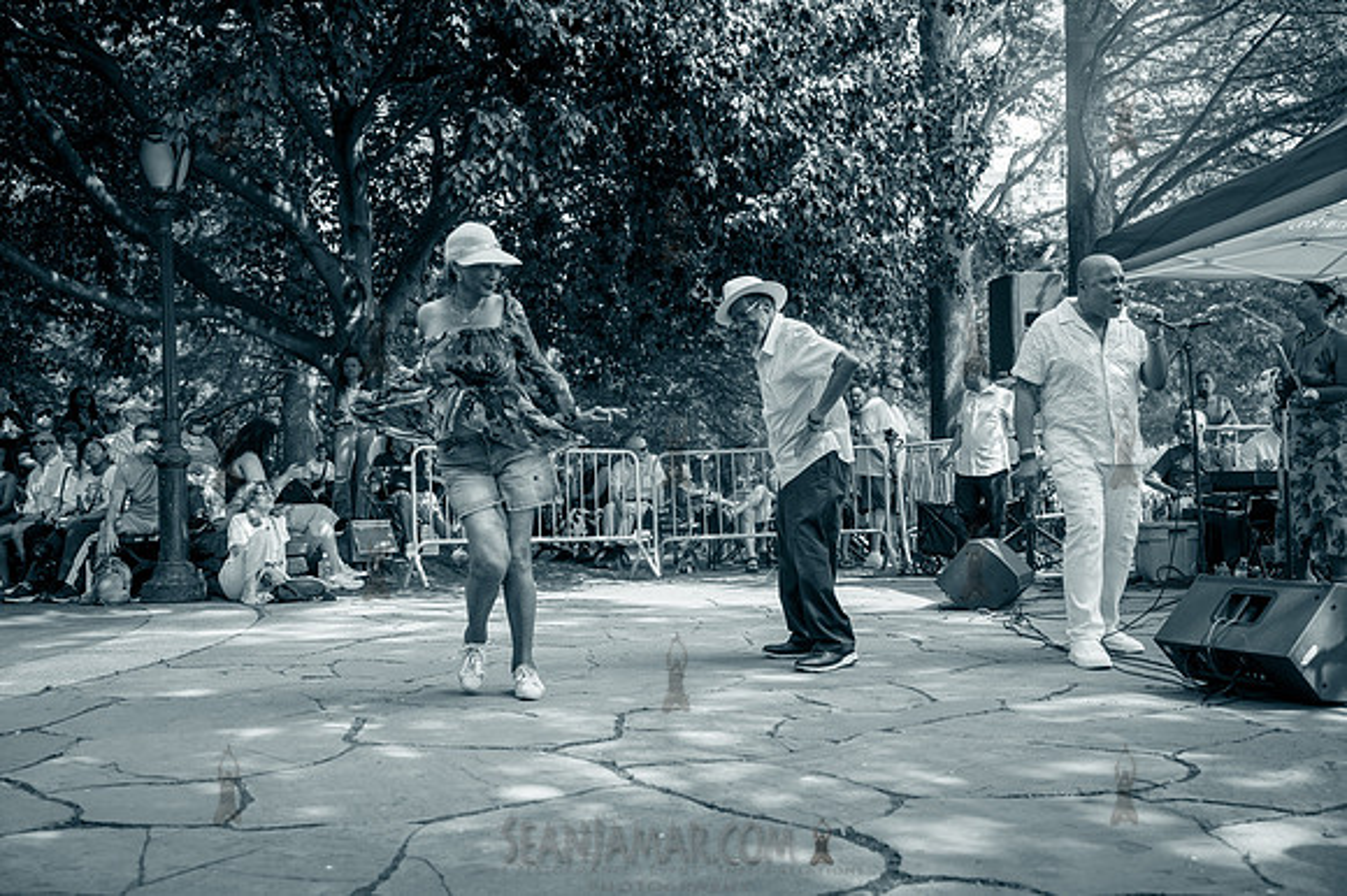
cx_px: 674
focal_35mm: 35
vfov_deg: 37.8
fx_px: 1309
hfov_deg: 54.5
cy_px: 448
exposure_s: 1/800
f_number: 4
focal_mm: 35
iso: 640
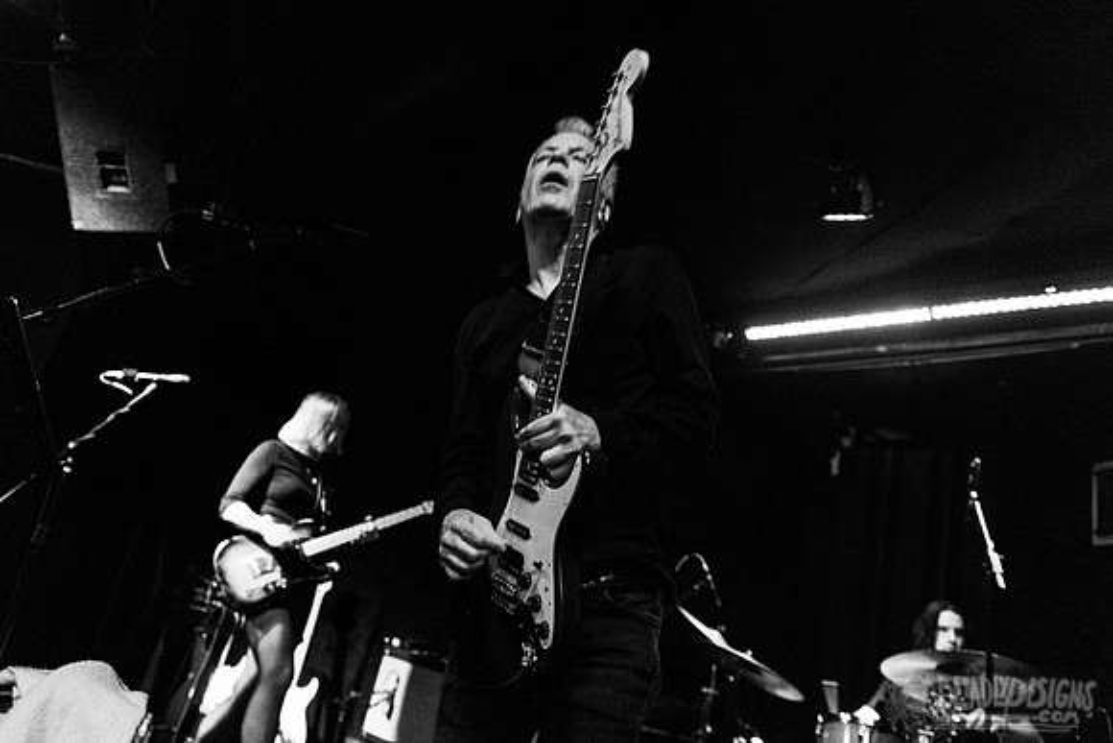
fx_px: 835
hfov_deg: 67.3
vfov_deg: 47.9
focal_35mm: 27
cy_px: 418
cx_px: 504
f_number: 3.2
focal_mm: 24
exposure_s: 1/100
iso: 3200
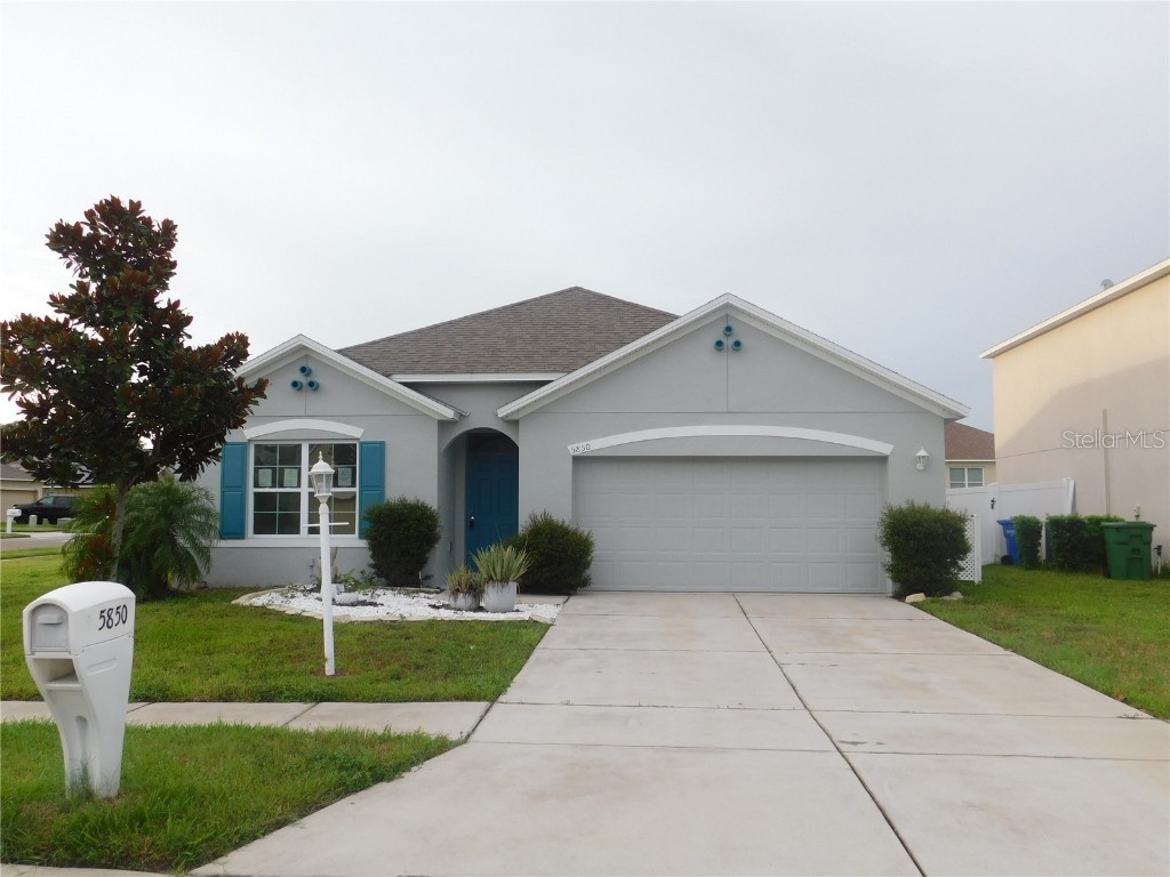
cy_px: 438
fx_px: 1014
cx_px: 585
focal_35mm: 30
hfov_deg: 60.0
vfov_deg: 46.8
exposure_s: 1/160
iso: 125
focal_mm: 5.3
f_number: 3.2
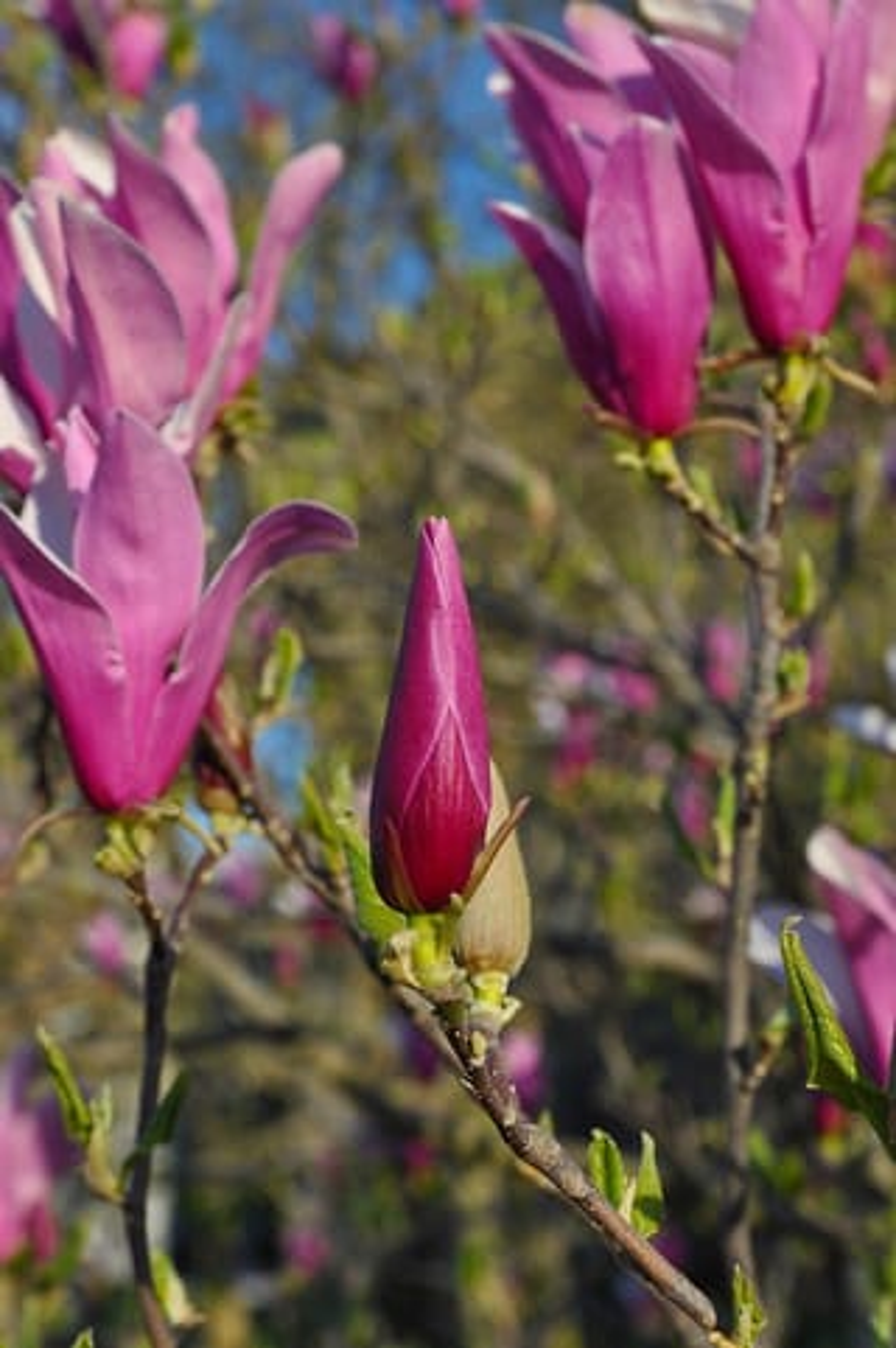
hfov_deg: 18.2
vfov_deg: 27.0
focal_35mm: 75
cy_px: 674
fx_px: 2804
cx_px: 448
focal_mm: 50
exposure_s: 1/125
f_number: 6.3
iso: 200
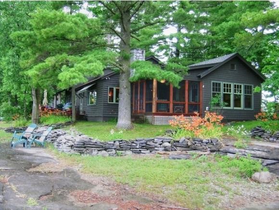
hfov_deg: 47.8
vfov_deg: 36.9
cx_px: 140
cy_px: 105
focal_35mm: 39
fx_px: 315
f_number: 3.1
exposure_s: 1/33.9
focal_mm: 8
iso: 50
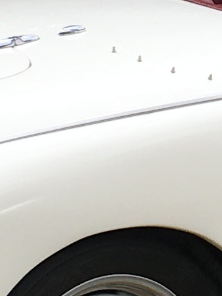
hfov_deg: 5.6
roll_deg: -1.6
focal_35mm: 259
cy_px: 52
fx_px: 2212
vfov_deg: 7.6
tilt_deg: -7.4
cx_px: 407
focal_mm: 4.15
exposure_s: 1/578
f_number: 2.2
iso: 25
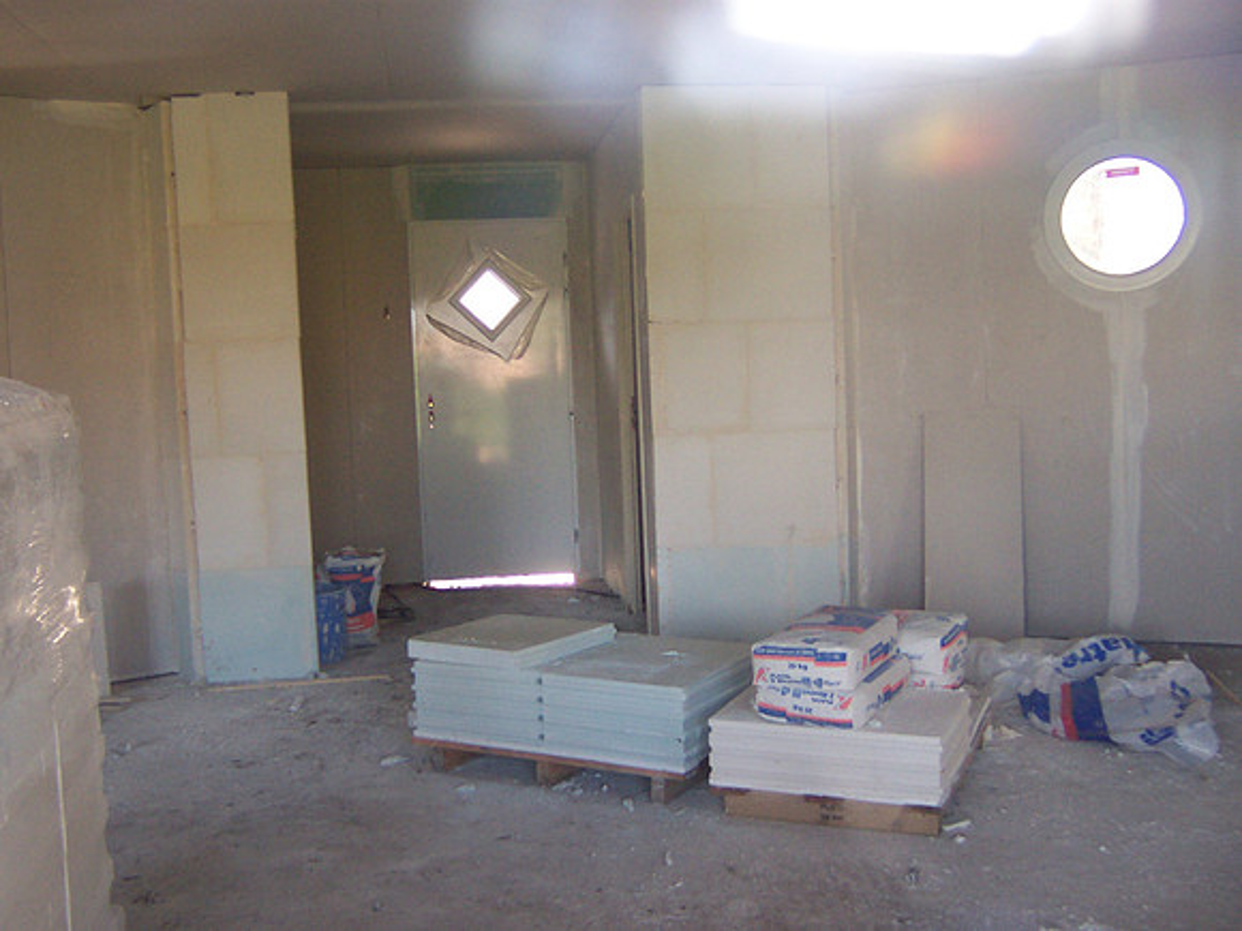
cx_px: 621
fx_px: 1292
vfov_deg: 39.7
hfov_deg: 51.4
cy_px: 466
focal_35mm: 36
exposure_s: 1/60
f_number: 2.4
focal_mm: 5.6
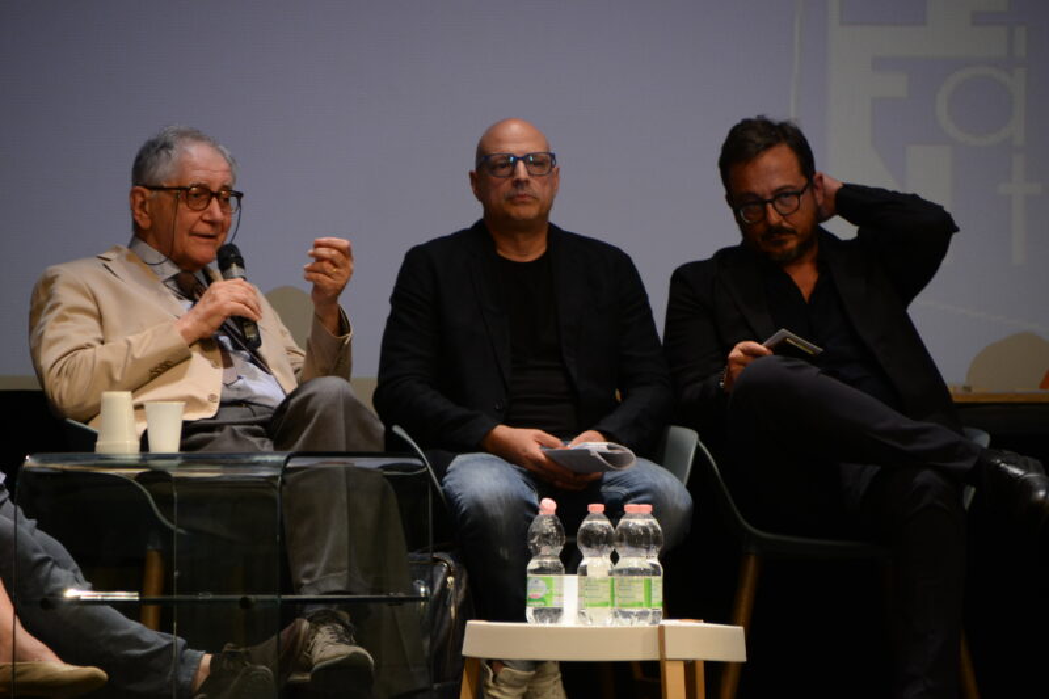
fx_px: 8739
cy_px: 350
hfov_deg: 6.9
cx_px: 524
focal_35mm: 300
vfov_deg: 4.6
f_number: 6.3
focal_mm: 200
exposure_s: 1/25
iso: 800
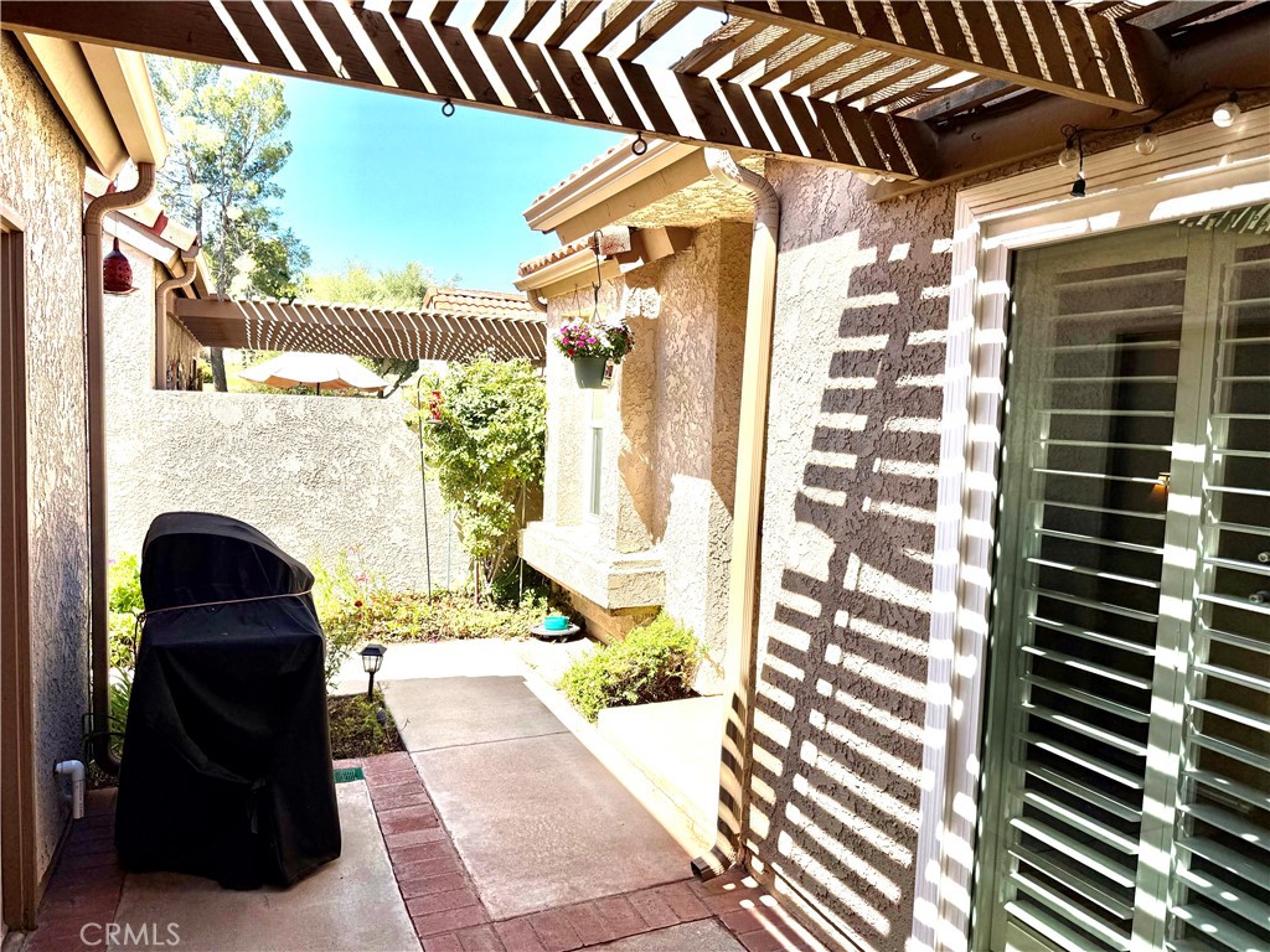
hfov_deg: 71.6
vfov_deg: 56.8
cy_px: 476
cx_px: 635
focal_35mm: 24
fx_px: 881
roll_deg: -2.1
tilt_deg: -3.7
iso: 80
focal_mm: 6.76
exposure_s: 1/3279
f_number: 1.78
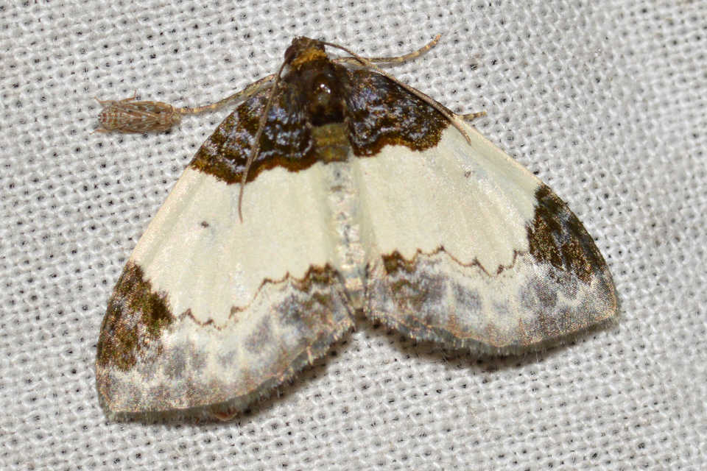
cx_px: 354
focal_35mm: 150
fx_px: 2946
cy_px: 236
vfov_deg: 9.1
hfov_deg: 13.7
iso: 200
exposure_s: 1/200
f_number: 20
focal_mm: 100
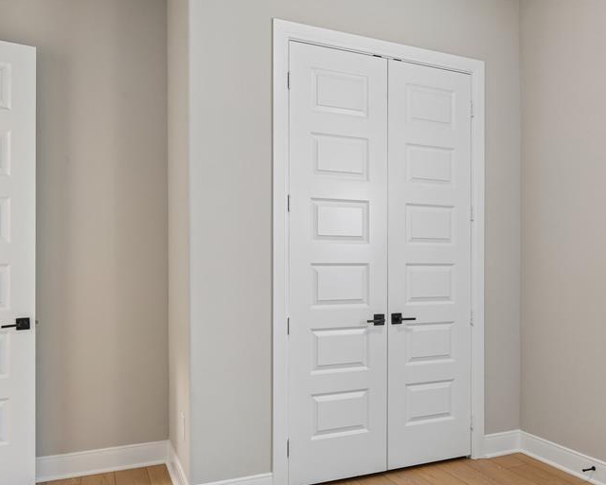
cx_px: 299
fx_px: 484
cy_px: 263
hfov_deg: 64.1
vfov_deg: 53.1
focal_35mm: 27
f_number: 8
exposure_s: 1/8
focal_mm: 18
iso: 400
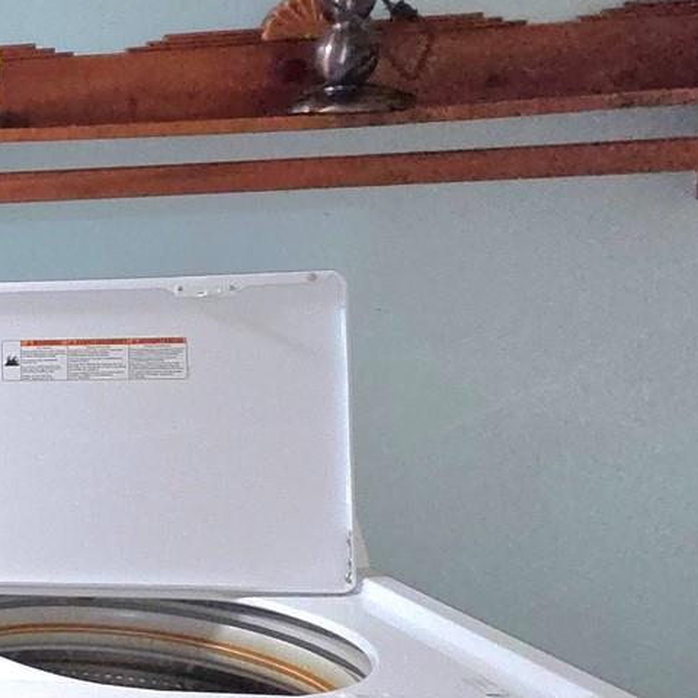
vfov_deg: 34.5
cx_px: -608
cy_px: 430
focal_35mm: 49
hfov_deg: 20.9
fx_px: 1118
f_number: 2.2
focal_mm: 2.2
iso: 250
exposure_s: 1/60.2
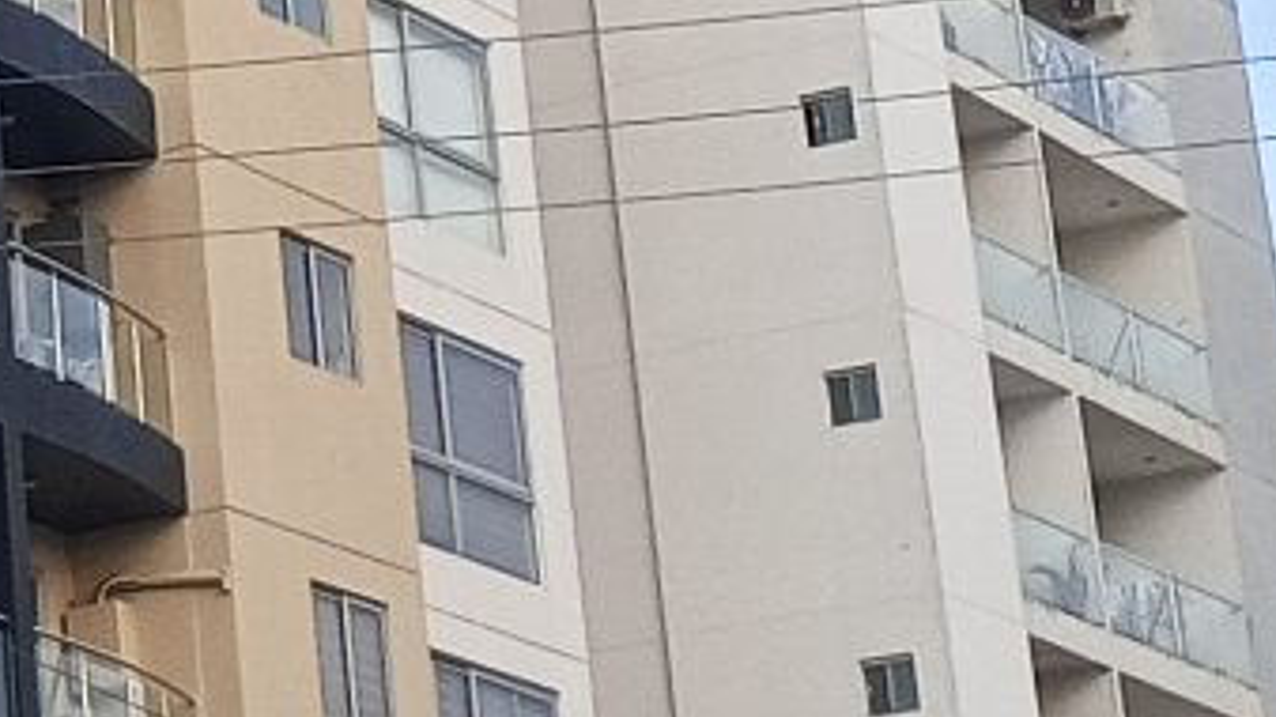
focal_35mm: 178
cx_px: -510
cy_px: -487
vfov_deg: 6.7
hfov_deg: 11.7
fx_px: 6022
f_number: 1.6
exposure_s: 1/100
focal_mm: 4.09
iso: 109
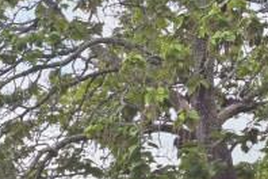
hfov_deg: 7.5
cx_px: -636
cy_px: 414
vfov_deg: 5.8
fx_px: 1690
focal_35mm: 227
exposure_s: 1/250
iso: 100
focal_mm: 30
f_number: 5.6
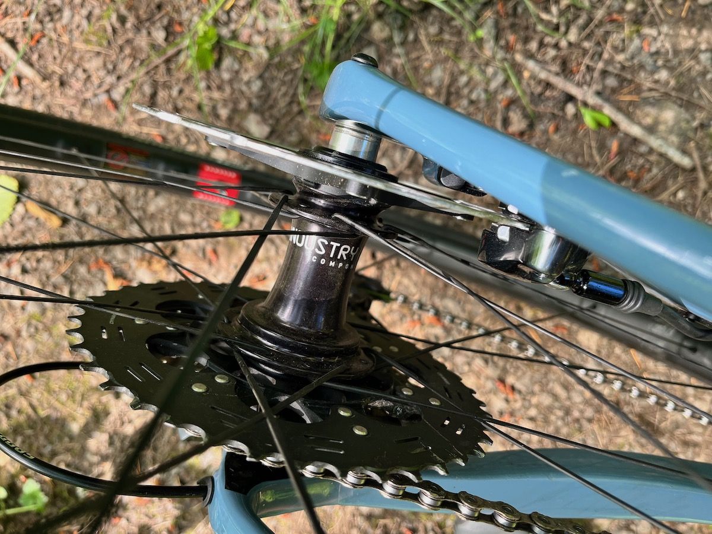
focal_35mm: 26
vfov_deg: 53.1
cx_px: 356
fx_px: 535
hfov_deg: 67.3
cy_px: 267
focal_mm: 5.1
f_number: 1.6
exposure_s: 1/121
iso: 80
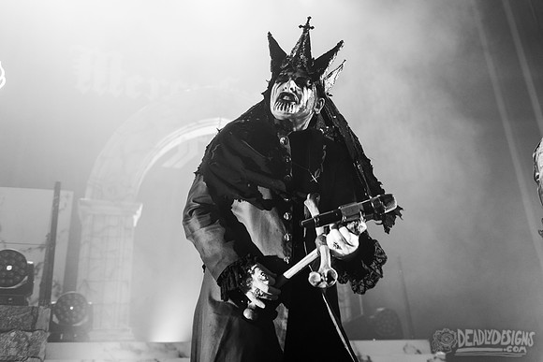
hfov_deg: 43.6
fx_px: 676
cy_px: 149
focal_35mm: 45
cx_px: 320
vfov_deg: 29.9
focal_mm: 38
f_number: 3.2
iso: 2000
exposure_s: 1/320
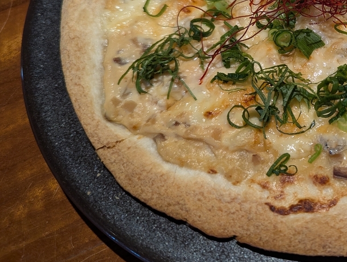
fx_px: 452
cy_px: 40
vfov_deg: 31.2
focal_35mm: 45
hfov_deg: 38.7
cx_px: 320
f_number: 1.85
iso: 223
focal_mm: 6.81
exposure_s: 1/130
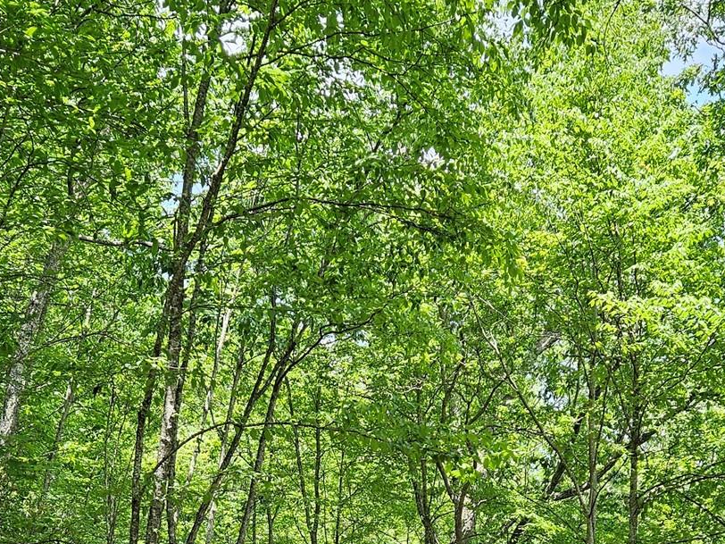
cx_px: 364
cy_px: 657
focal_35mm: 58
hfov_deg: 33.2
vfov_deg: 23.1
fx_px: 1215
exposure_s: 1/221
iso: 25
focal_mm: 5.4
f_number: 1.8
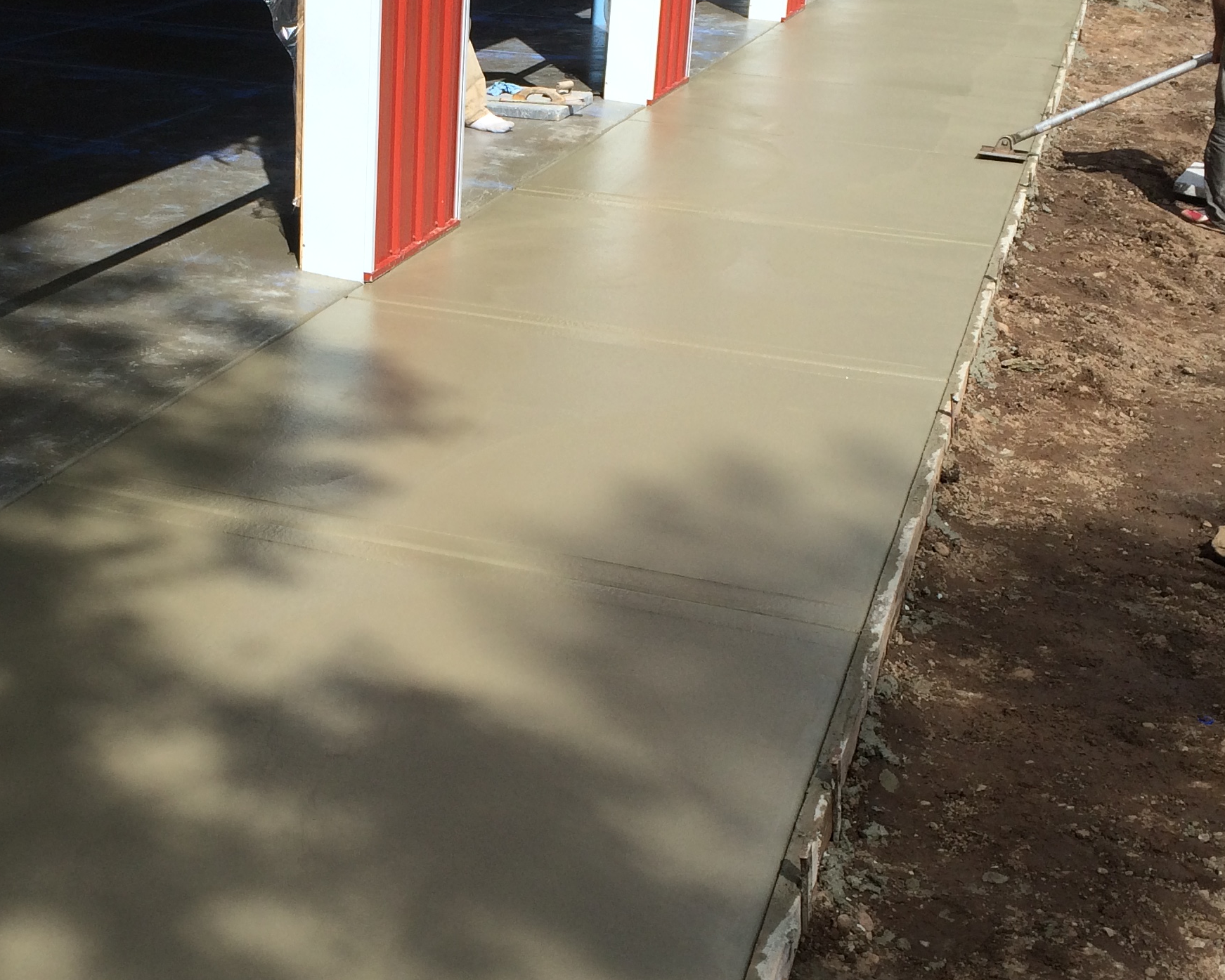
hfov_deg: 35.1
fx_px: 1922
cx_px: 420
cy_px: 490
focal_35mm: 53
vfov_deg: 28.6
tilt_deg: -21.7
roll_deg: -1.9
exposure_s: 1/2160
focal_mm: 4.15
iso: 32
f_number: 2.2
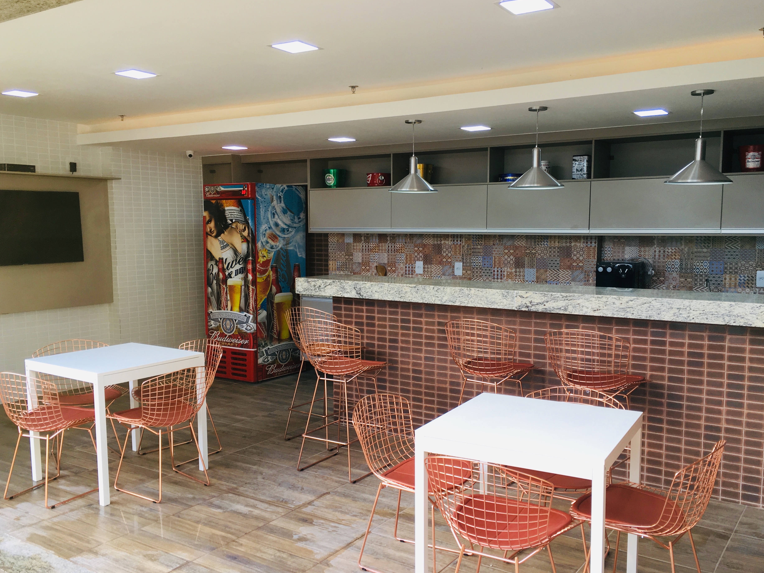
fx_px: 706
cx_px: 391
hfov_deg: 56.8
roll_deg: +0.2
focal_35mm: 32
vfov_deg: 44.1
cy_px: 307
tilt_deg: -5.3
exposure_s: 1/60
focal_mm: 4.15
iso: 25
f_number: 2.2
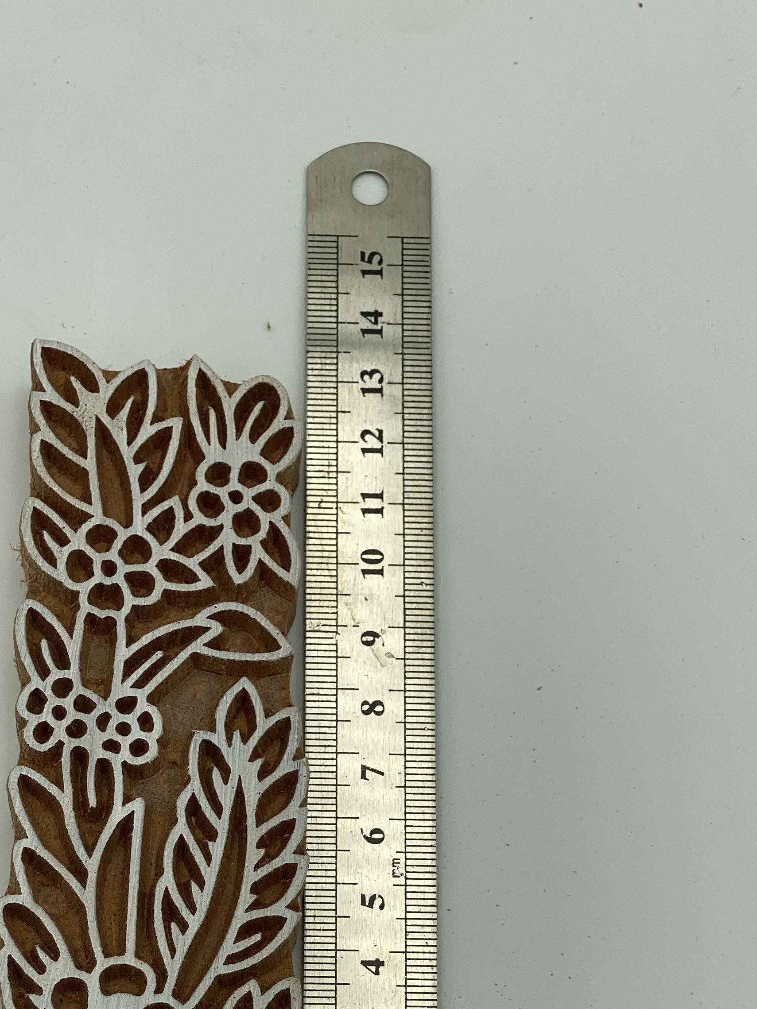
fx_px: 2683
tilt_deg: -73.2
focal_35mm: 92
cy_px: 847
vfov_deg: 21.0
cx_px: 226
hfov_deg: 16.0
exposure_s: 1/813
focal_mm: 6
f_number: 2
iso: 20
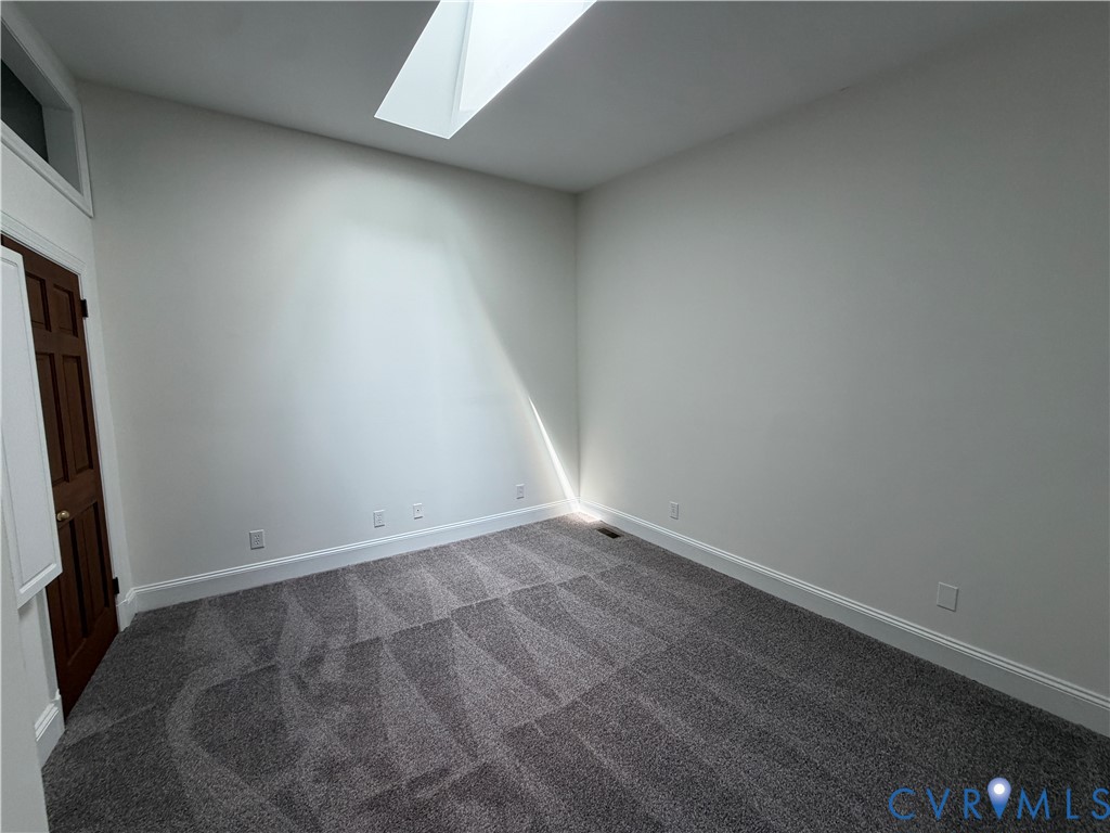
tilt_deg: -4.0
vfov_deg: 85.7
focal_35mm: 14
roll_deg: +0.7
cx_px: 555
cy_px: 416
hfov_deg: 102.1
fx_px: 449
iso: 100
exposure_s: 1/121
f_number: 2.2
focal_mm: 2.22
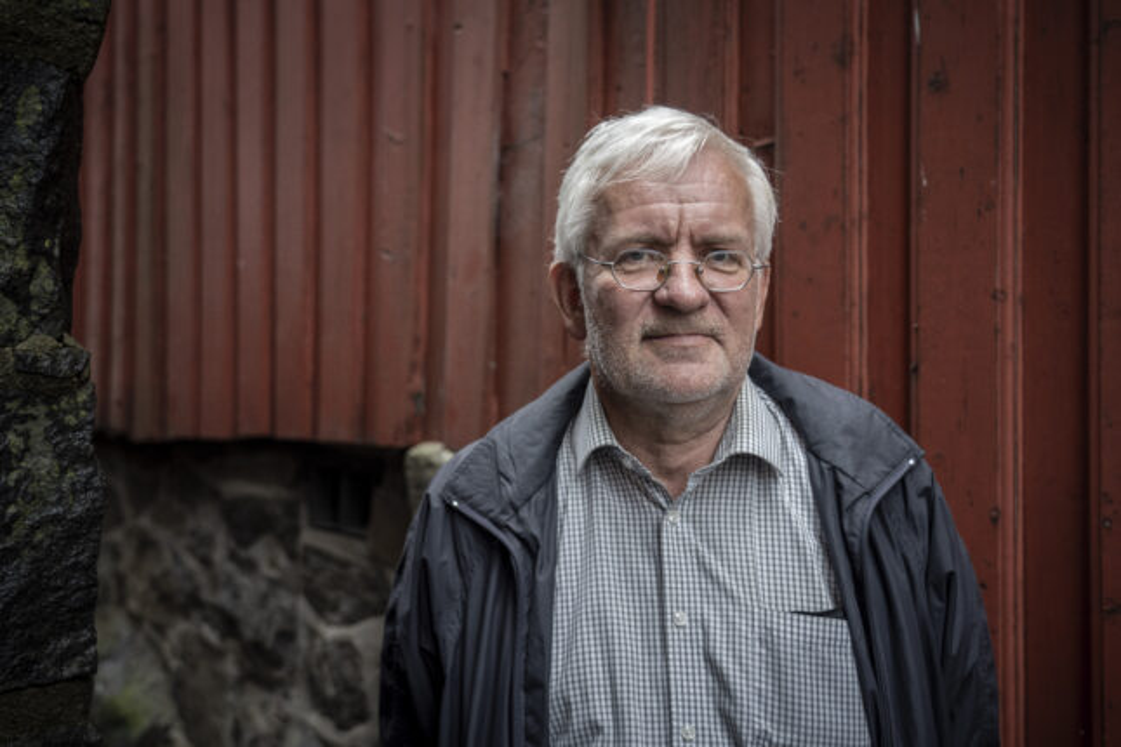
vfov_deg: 36.9
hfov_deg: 53.1
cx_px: 560
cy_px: 374
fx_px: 1121
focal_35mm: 36
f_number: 4
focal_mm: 36
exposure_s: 1/250
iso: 800
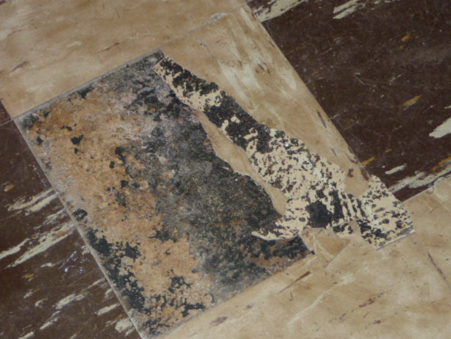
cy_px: 170
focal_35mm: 104
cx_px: 226
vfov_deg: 14.2
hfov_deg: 18.9
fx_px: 1355
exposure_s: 1/30
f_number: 4.5
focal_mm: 10.5
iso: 125
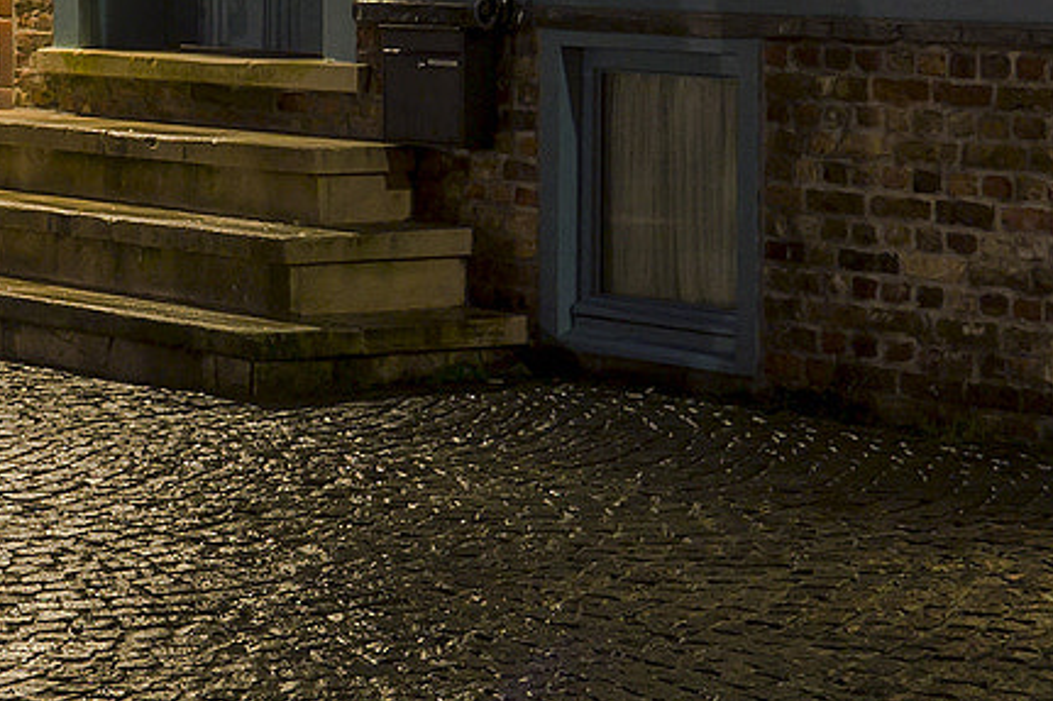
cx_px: -230
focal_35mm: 139
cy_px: -24
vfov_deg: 9.8
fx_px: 4064
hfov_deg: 14.3
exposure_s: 5
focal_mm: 18
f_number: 10
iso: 100
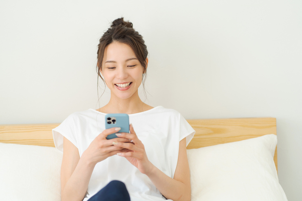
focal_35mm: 85
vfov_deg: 16.1
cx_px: 151
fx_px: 713
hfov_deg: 23.9
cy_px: 100
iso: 250
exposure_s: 1/250
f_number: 2.2
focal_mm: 85
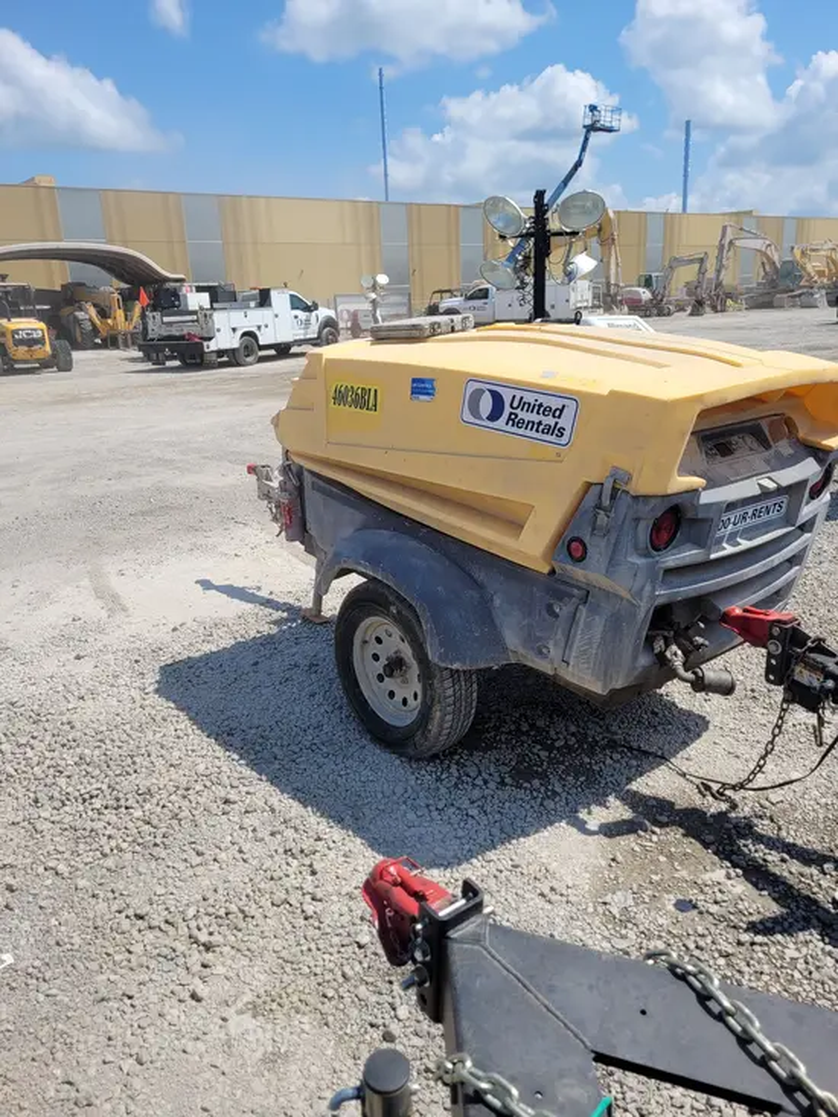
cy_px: 558
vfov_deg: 67.3
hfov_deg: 53.1
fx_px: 839
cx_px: 419
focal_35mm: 26
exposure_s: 1/3143
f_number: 1.8
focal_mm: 5.4
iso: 40
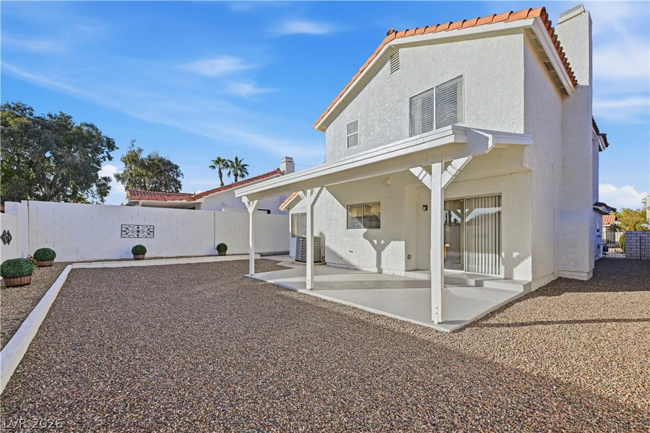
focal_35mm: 14
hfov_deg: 104.2
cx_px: 325
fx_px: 253
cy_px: 216
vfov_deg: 81.2
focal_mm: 14
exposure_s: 1/1000
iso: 64
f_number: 10
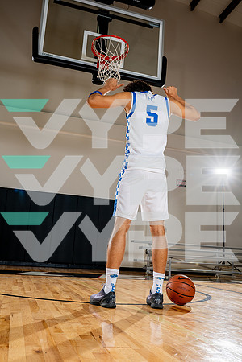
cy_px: 181
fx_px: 343
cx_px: 121
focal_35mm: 34
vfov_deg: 55.8
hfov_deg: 38.9
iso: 250
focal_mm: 34
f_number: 8
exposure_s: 1/250
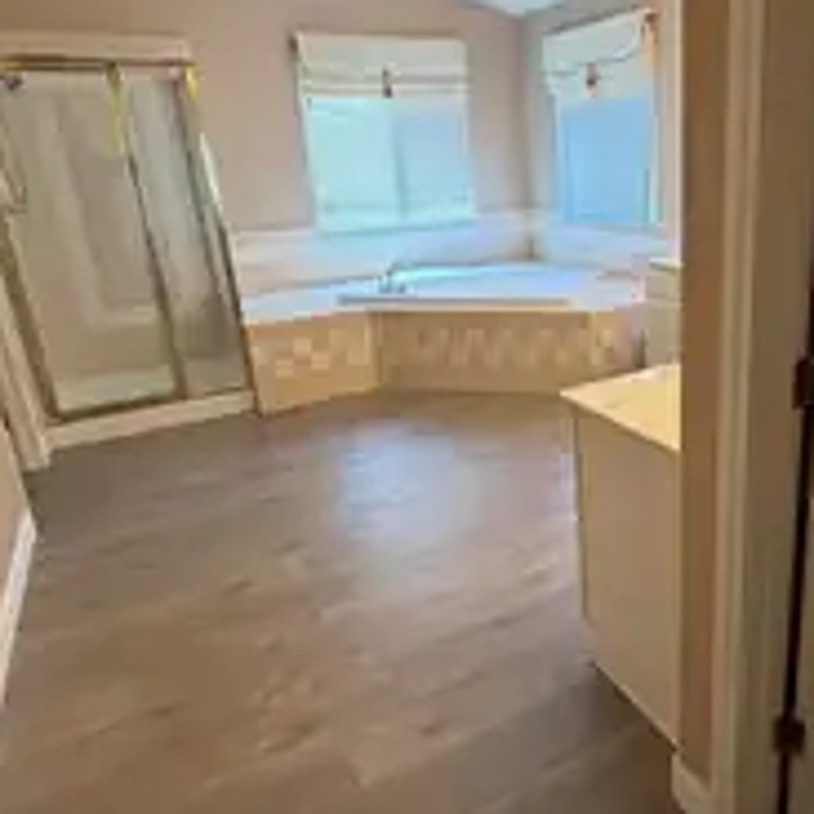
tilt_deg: -18.3
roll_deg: +3.8
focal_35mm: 27
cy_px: 374
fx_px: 718
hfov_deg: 56.6
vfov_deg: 59.0
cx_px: 596
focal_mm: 2.22
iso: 200
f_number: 2.2
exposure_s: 1/60
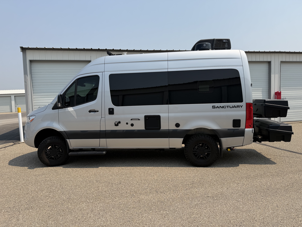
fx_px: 209
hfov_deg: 71.6
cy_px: 114
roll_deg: +2.6
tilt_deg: -5.2
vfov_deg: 56.8
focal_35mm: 24
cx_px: 151
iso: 80
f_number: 1.78
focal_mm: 6.76
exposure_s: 1/6173
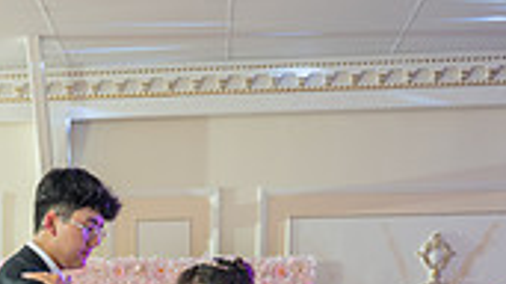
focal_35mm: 93
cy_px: 540
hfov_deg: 22.2
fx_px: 1247
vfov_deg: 11.8
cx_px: 21
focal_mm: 24
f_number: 2.8
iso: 400
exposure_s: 1/100
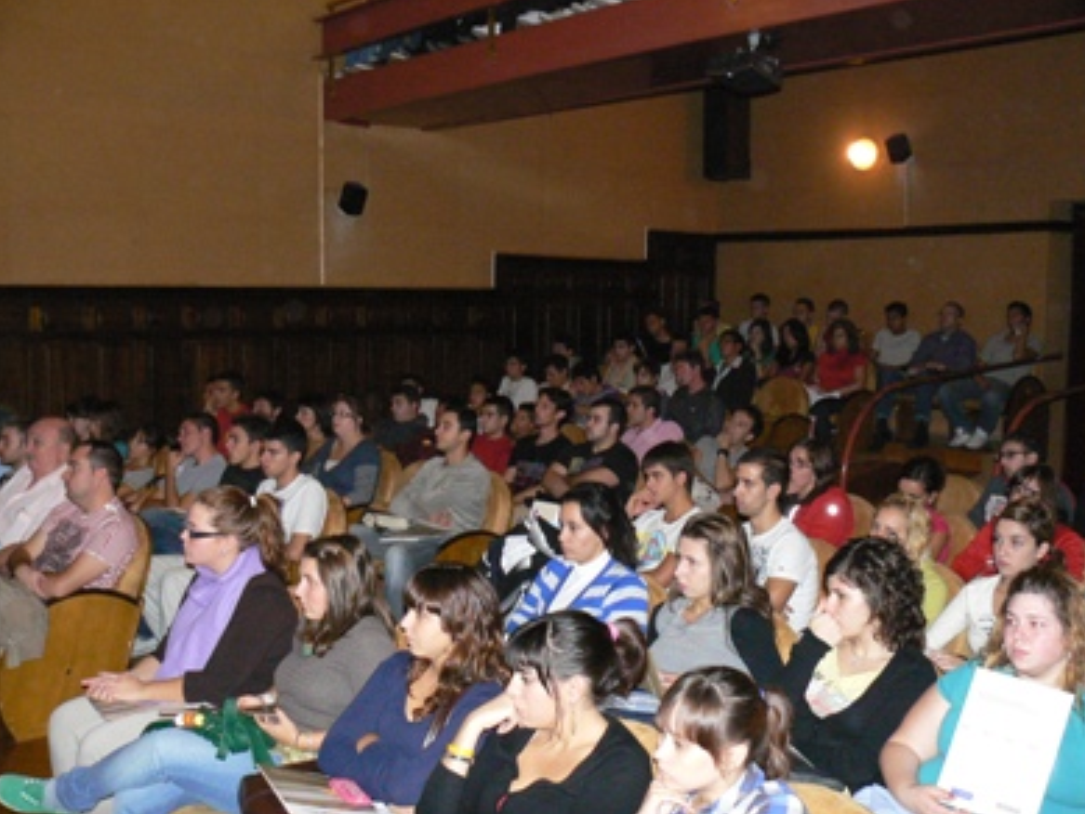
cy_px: 399
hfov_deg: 50.1
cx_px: 541
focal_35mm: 37
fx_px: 1160
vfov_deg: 38.7
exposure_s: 1/30
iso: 320
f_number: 2.8
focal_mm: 6
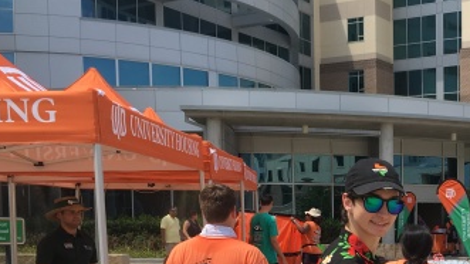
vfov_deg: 19.2
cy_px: 264
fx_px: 760
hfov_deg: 32.8
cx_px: 416
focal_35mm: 61
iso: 25
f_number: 2.2
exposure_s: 1/1148
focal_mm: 4.15
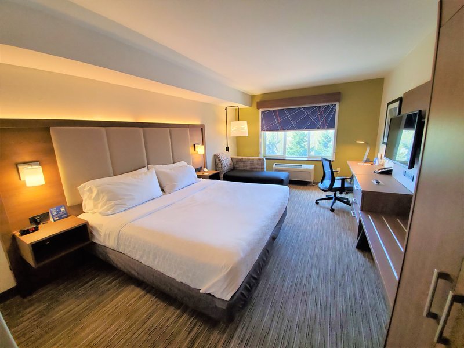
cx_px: 232
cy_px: 174
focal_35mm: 13
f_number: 2.2
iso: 160
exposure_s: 1/59
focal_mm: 1.8
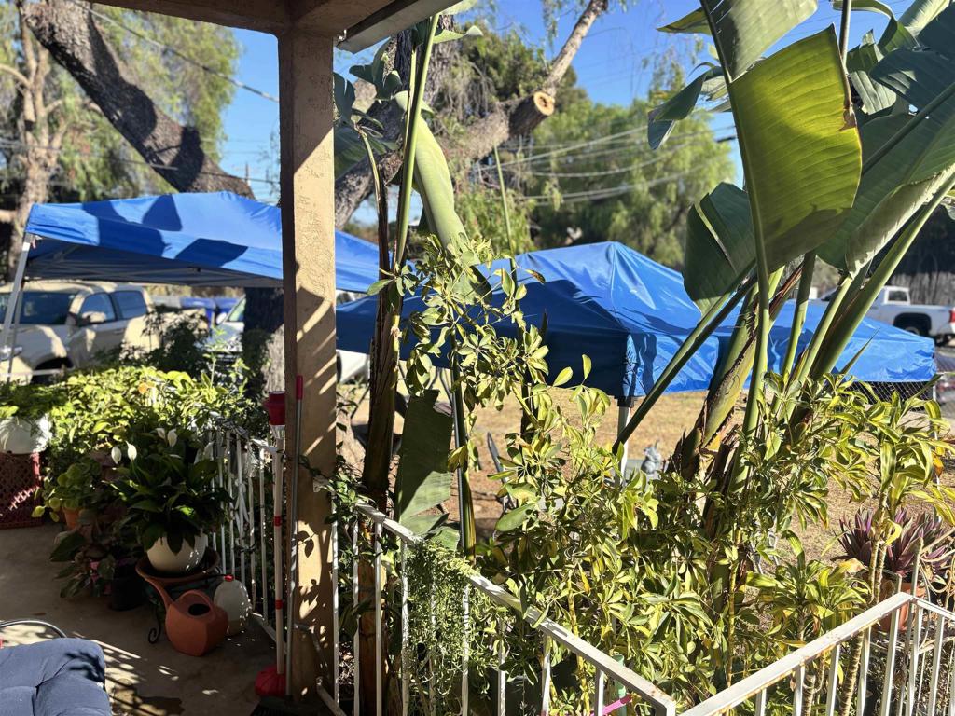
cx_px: 478
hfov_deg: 67.3
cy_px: 358
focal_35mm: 26
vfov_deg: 53.1
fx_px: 717
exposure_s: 1/1845
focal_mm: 5.96
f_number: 1.6
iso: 50
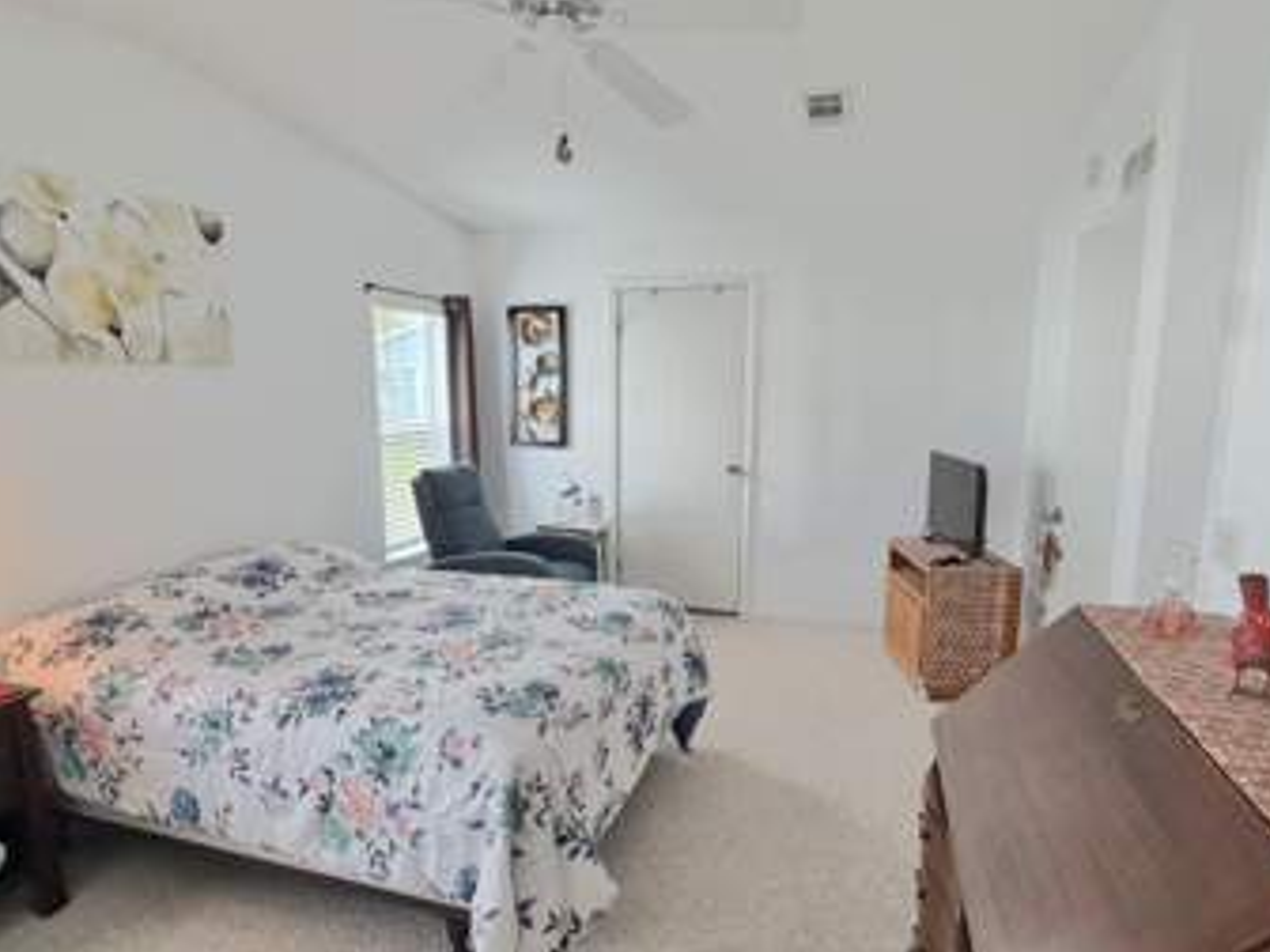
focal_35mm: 20
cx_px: 658
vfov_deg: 66.0
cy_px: 489
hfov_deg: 81.7
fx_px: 734
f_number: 2.2
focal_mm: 2.22
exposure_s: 1/120
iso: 320
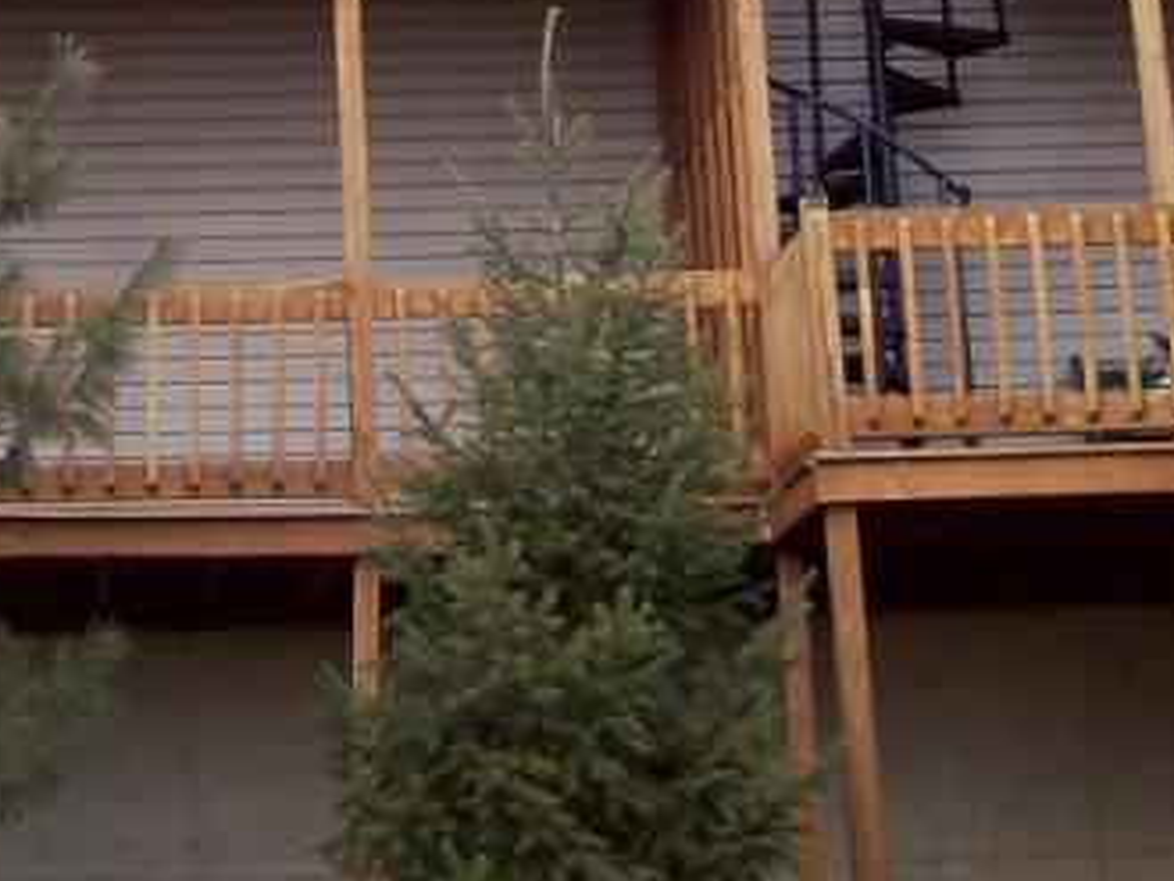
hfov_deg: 17.2
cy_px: -424
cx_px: 59
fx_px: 3800
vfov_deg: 12.6
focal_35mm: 112
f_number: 2.7
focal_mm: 6
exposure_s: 1/193
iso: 80
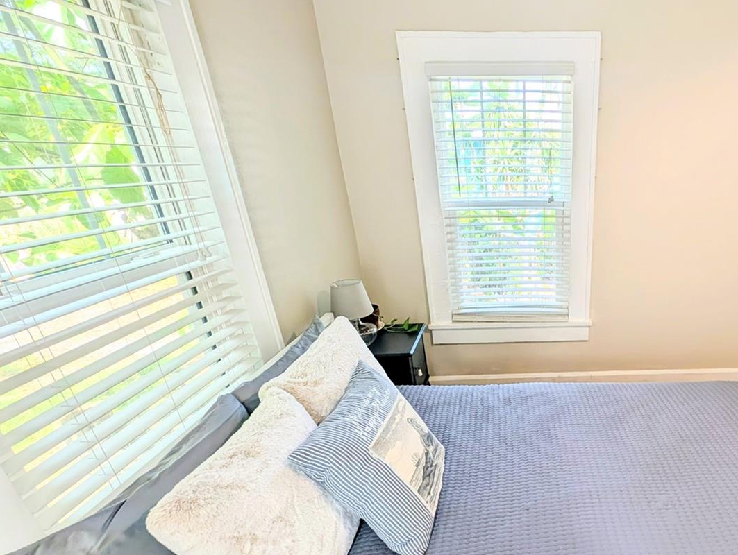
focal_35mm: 18
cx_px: 532
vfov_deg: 70.9
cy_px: 334
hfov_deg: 82.3
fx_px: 384
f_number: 1.95
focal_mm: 2.23
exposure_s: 1/120
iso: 45
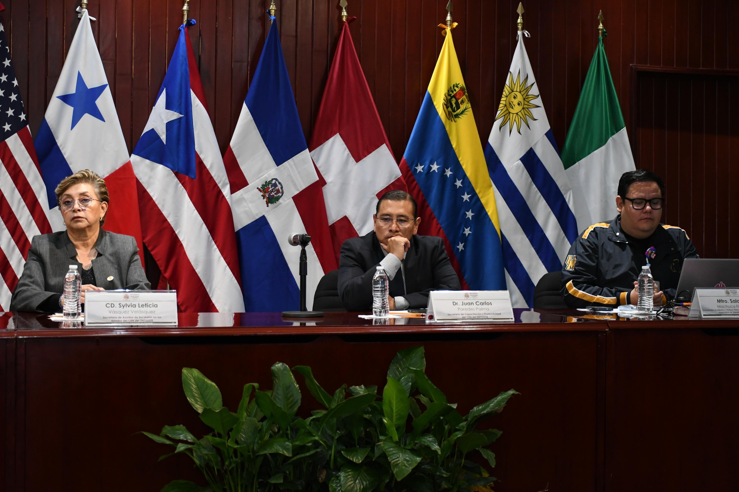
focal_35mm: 57
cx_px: 370
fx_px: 1170
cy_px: 246
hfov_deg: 35.1
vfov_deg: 23.8
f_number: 4.2
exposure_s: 1/100
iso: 2000
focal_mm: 38
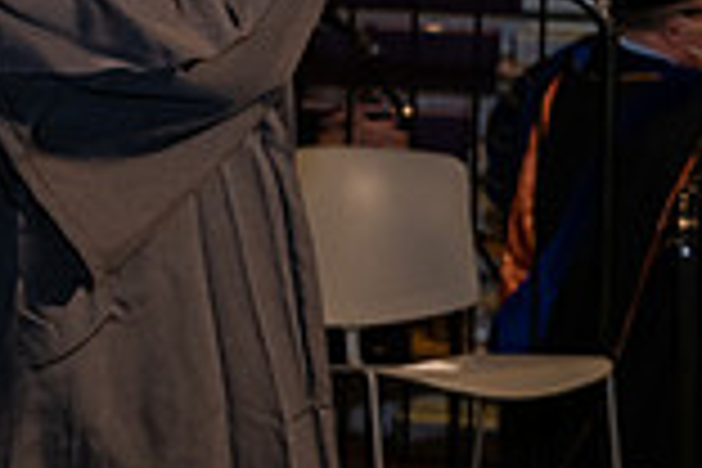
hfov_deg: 8.6
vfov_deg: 5.9
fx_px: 4504
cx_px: -477
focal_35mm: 231
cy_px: -232
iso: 1600
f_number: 6.3
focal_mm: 62
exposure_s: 1/200
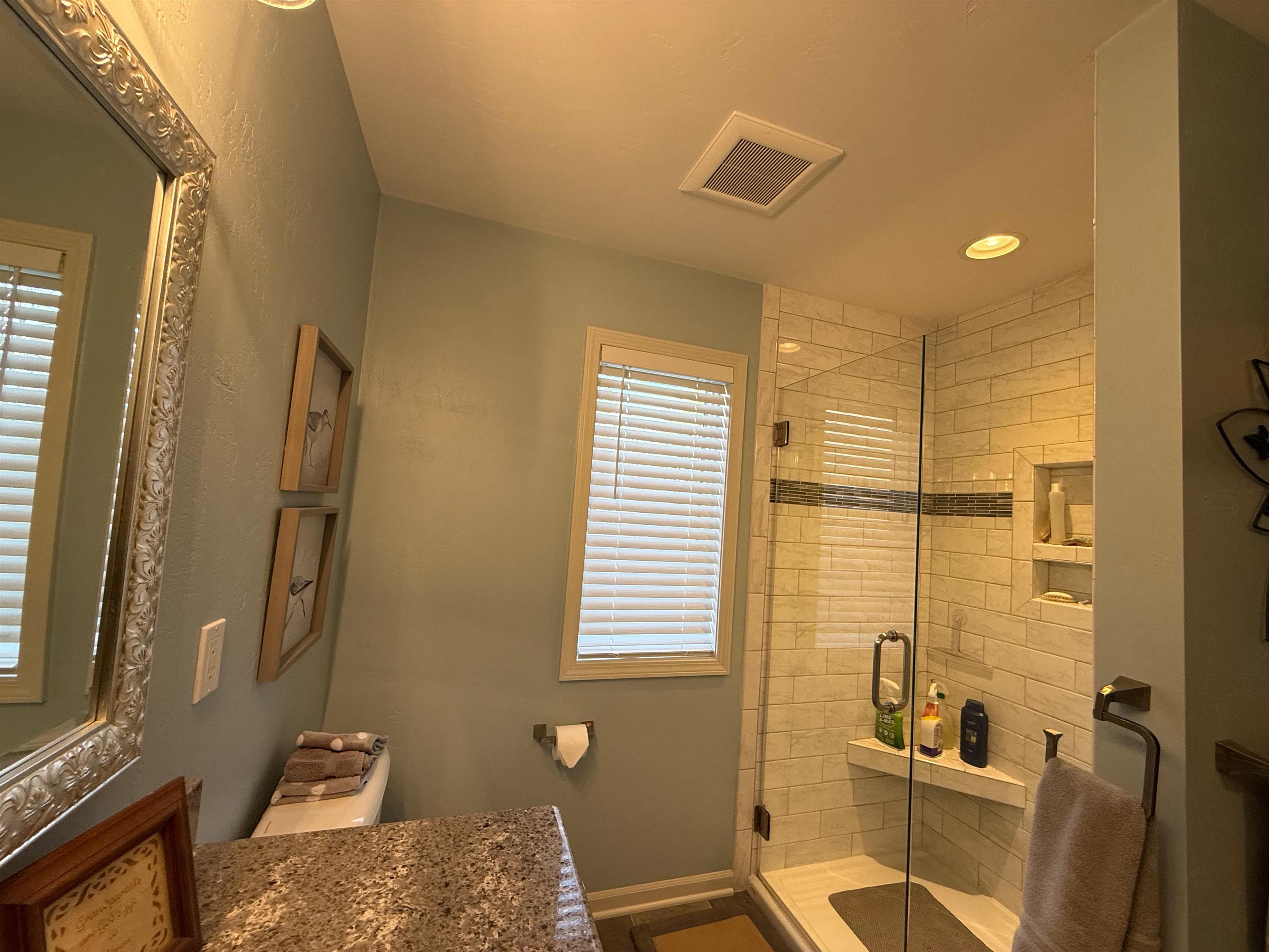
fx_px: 513
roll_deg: -4.1
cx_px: 634
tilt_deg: +5.7
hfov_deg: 102.1
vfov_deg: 85.7
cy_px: 476
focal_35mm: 14
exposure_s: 1/120
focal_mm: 2.22
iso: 160
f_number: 2.2
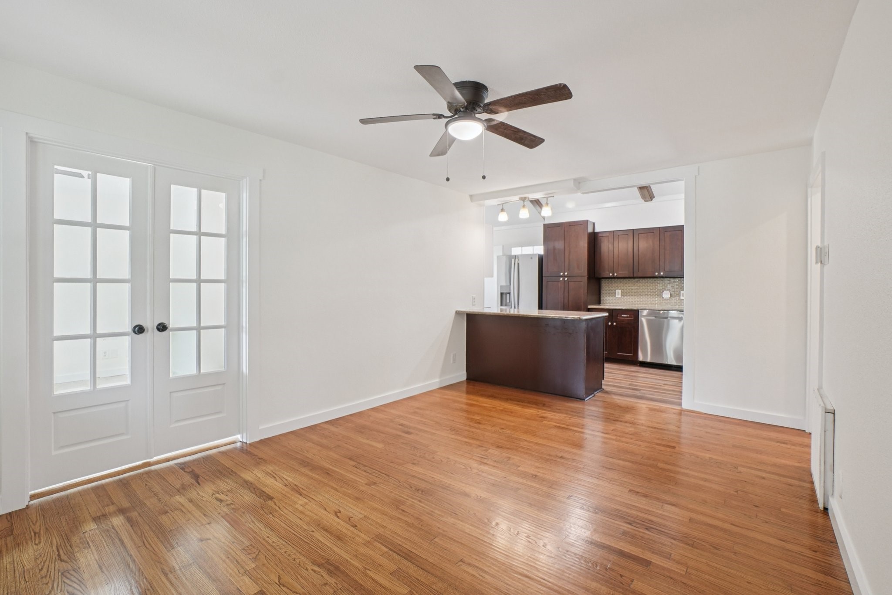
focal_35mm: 15
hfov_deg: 100.4
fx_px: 372
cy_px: 298
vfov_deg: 77.3
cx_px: 446
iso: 400
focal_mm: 10
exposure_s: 1/15
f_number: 8
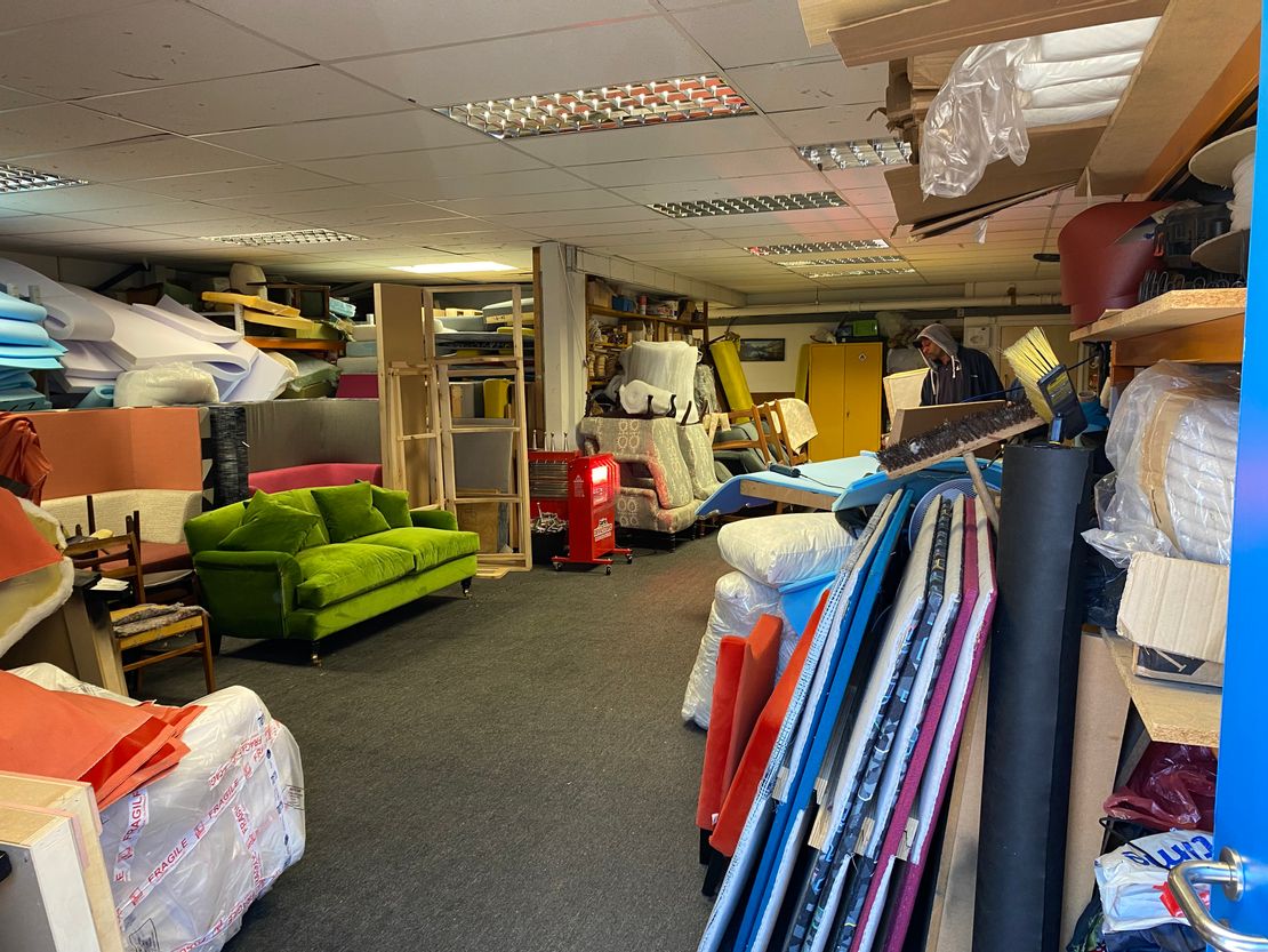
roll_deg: +0.3
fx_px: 953
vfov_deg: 53.1
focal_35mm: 26
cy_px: 476
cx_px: 634
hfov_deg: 67.3
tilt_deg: -5.1
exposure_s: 1/50
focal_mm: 4.25
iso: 100
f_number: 1.8
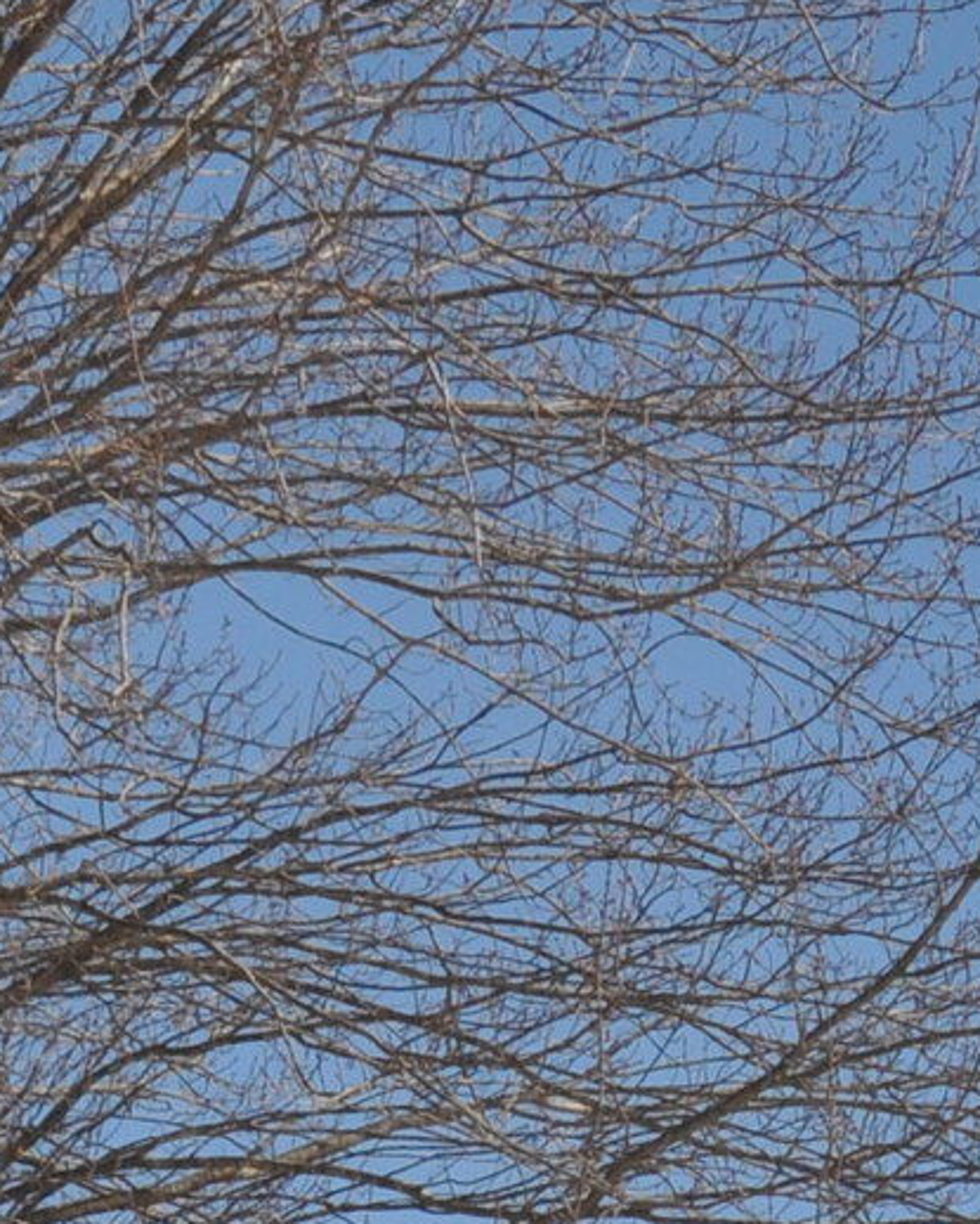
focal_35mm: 200
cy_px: 1973
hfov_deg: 7.7
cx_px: 857
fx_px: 7245
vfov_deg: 9.3
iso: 200
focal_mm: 24
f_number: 10
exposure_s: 1/400
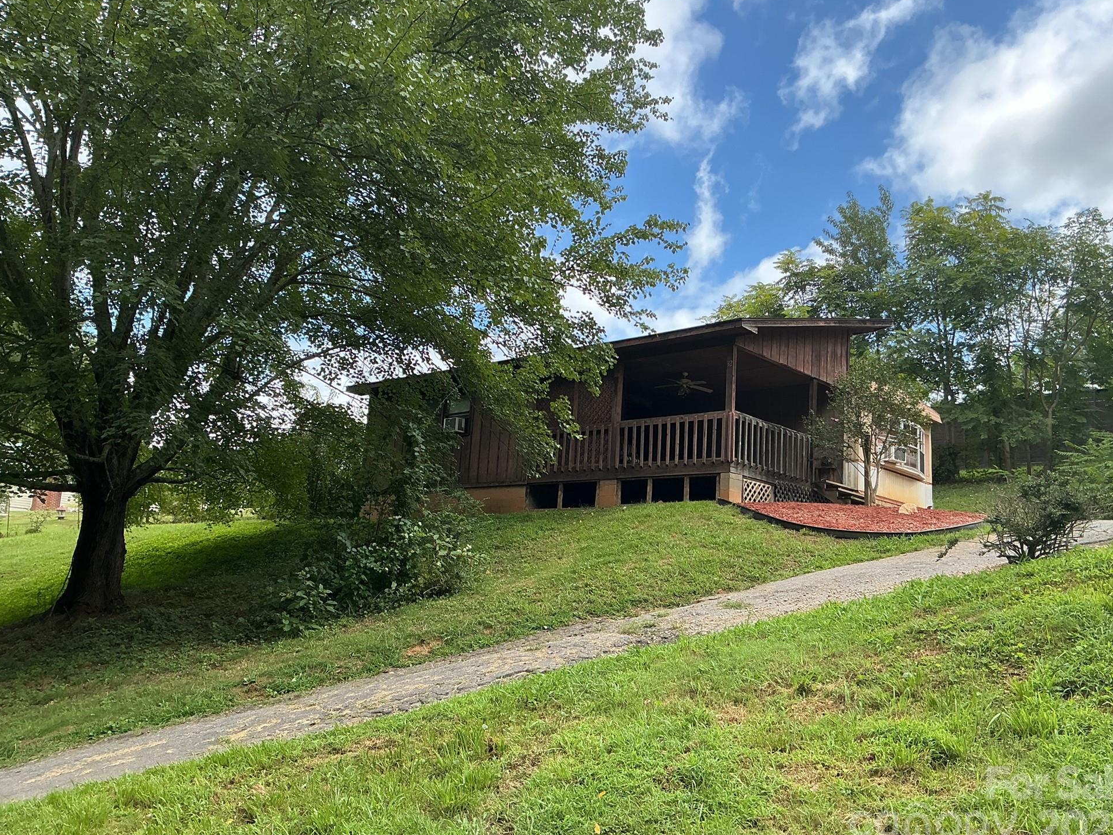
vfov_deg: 45.4
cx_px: 583
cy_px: 429
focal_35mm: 31
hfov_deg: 58.3
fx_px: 997
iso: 25
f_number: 1.8
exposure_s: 1/540
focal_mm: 3
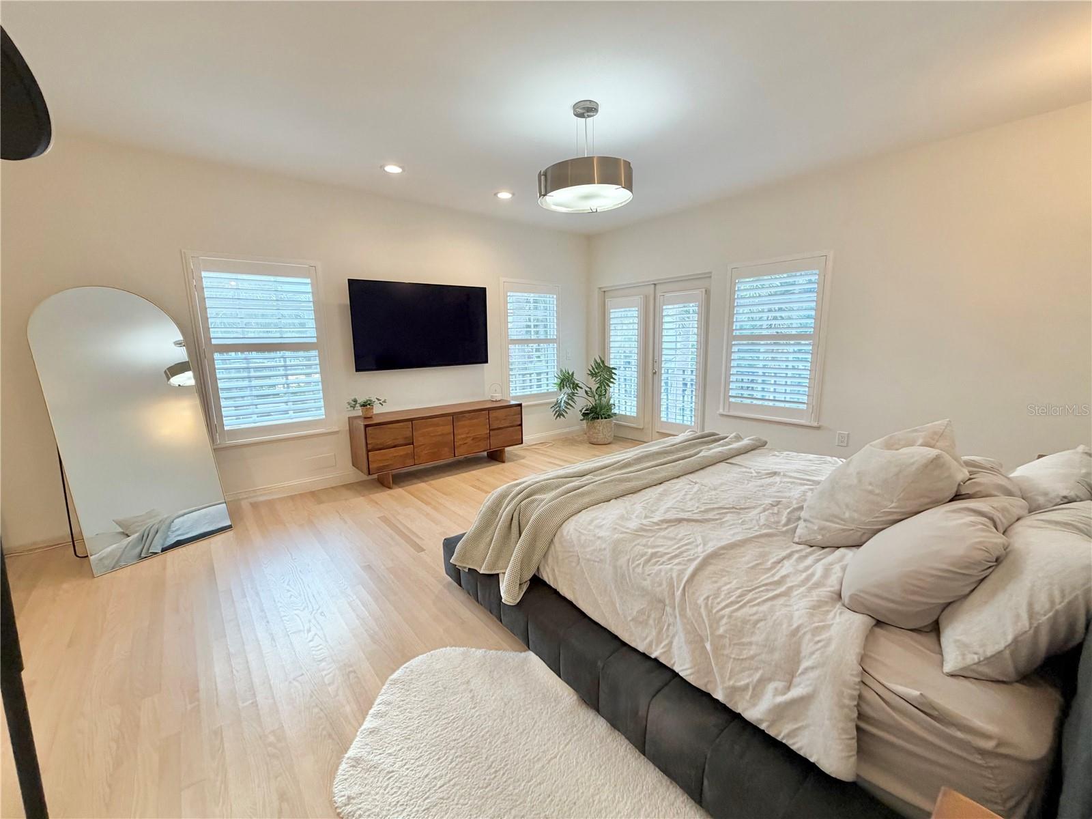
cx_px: 546
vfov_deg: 85.7
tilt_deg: -9.9
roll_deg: +1.3
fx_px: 442
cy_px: 410
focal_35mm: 14
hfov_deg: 102.1
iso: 200
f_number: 2.2
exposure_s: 1/120
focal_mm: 2.22
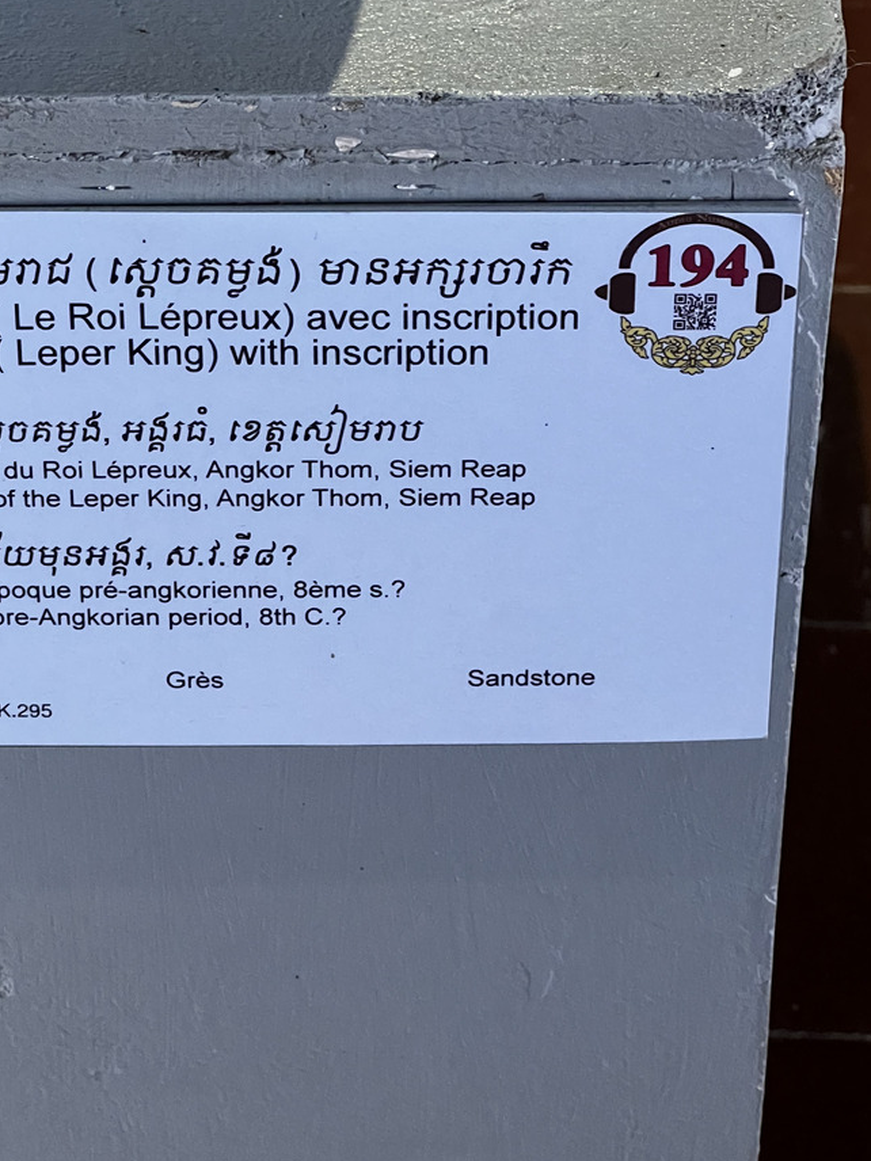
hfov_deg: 13.7
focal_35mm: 108
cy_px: 449
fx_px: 3623
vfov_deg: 18.2
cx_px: 327
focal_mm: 9
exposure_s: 1/60
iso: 500
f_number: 2.8
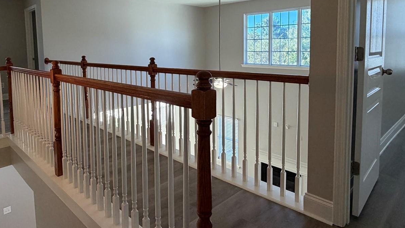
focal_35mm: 26
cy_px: 71
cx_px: 185
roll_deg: +1.6
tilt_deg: -4.9
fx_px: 279
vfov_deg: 43.6
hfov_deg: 71.8
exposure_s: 1/60
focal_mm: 2.22
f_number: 2.2
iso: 200
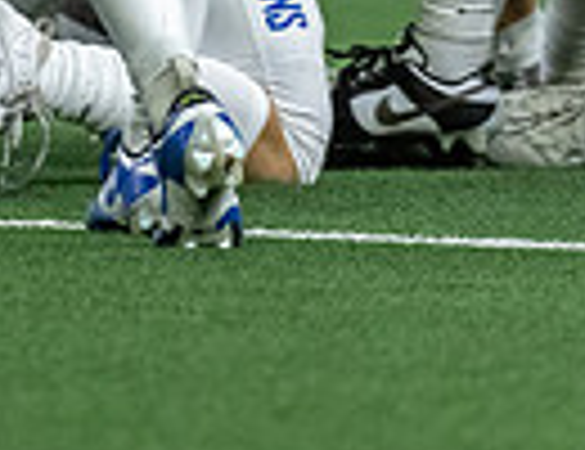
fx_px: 18797
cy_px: -547
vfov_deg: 1.4
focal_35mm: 1102
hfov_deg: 1.8
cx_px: 288
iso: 4000
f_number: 2.8
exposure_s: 1/1250
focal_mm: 200
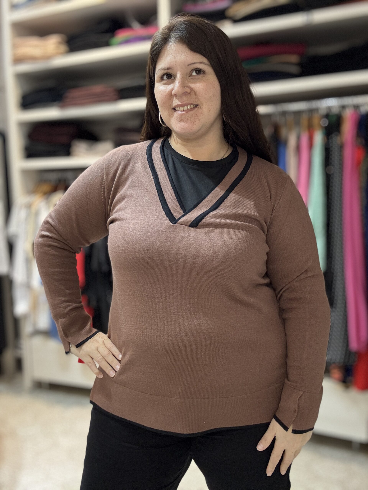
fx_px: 425
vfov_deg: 60.0
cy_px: 245
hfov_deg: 46.8
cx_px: 184
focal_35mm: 30
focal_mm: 2.69
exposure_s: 1/50
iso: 200
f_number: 1.9
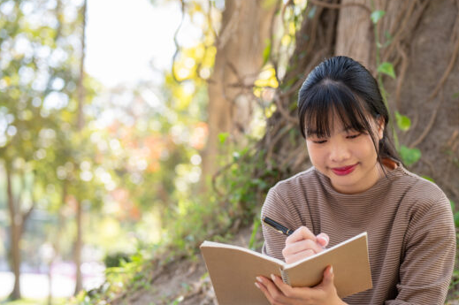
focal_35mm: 74
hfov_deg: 27.3
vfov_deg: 18.3
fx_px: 943
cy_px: 213
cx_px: 281
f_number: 2.5
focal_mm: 50
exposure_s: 1/320
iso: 125
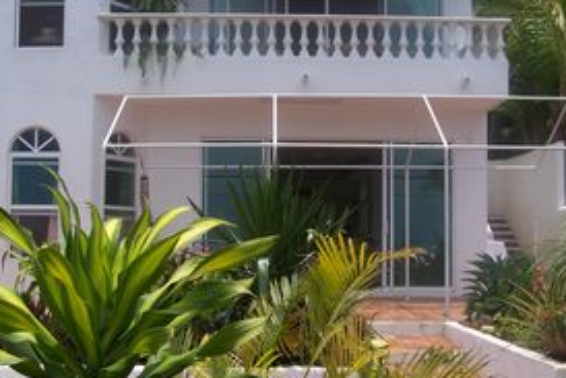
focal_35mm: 53
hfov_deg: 37.5
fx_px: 834
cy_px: 217
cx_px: 260
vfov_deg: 25.5
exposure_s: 1/640
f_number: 5.6
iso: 80
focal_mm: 6.3
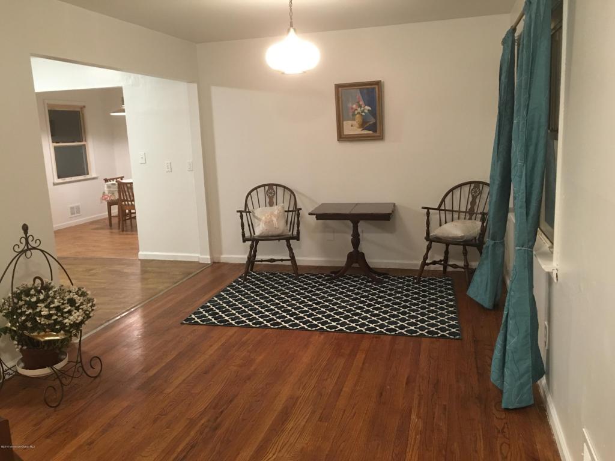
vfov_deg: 48.2
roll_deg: +2.1
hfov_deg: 61.7
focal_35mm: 29
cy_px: 230
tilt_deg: -10.2
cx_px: 308
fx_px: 515
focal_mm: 4.15
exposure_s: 1/4
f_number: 2.2
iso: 64
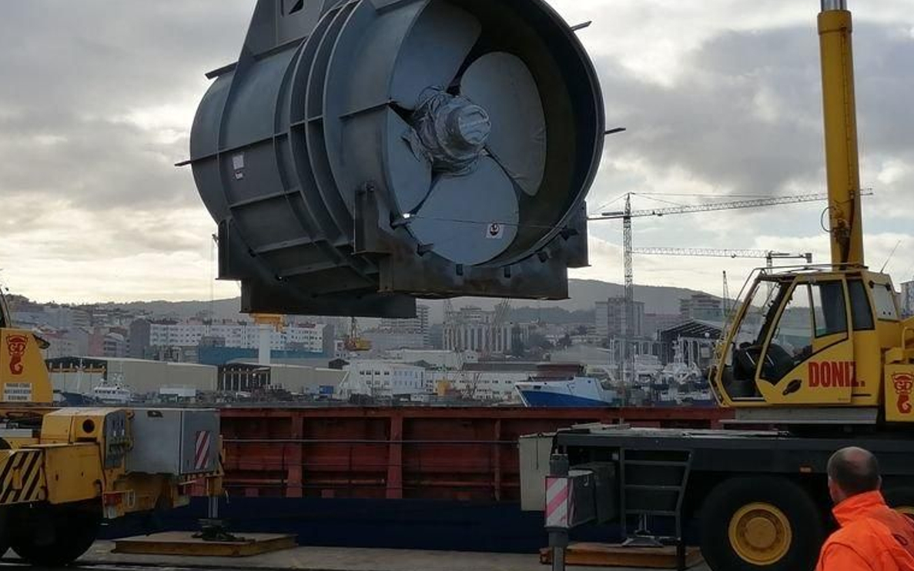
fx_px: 1744
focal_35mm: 70
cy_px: 172
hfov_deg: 29.3
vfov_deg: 18.5
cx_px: 357
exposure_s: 1/1110
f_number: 1.8
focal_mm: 3.96
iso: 50
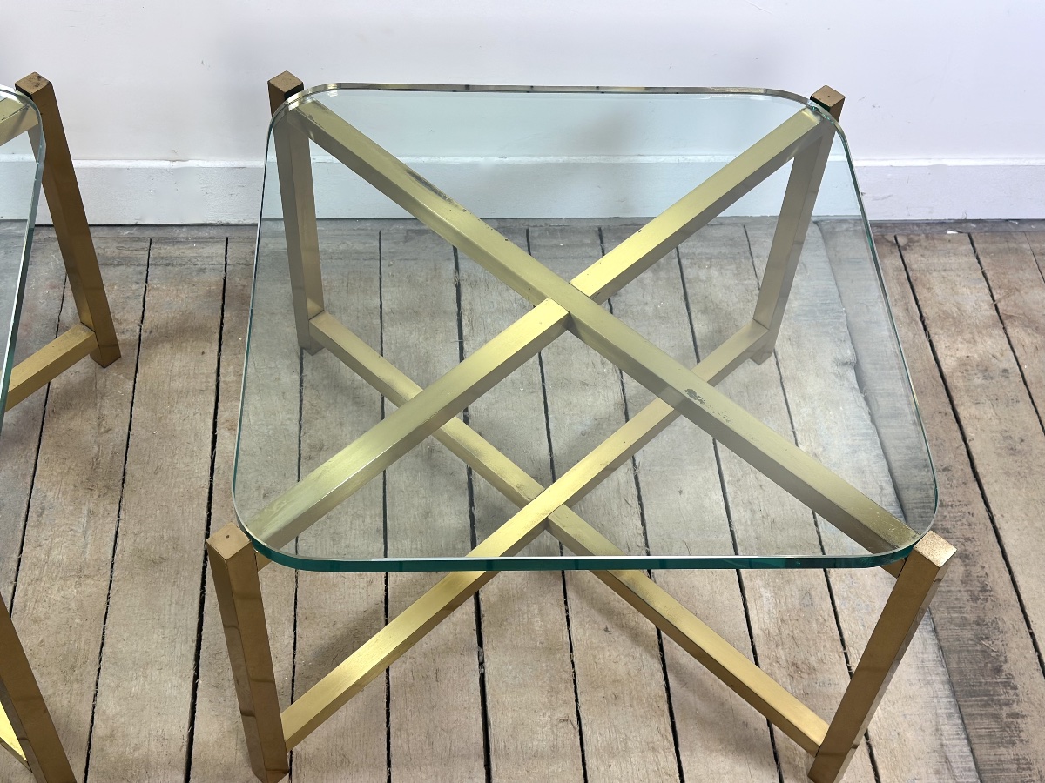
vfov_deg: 30.3
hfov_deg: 39.7
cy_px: 392
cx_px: 522
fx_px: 1449
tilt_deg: -49.3
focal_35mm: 48
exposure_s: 1/100
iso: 80
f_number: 1.78
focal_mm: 6.86
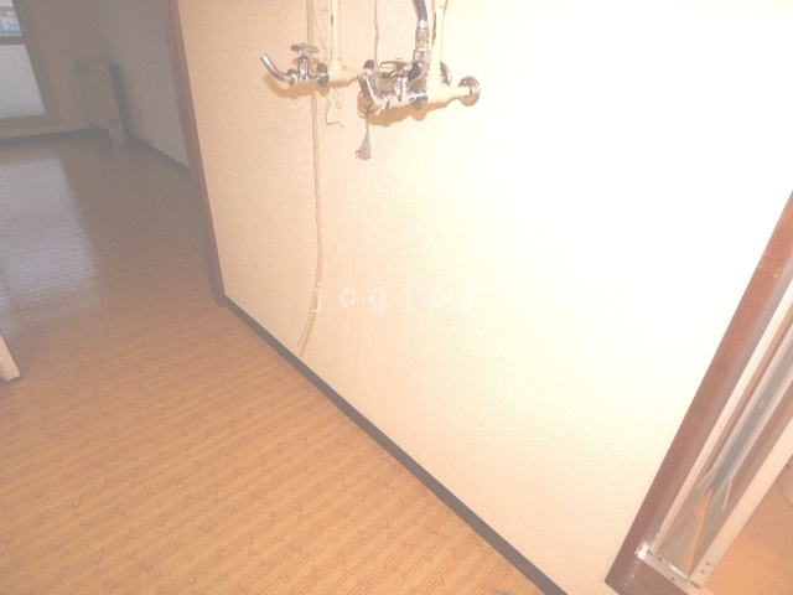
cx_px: 396
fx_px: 458
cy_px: 298
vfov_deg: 66.0
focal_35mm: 20
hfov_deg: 81.7
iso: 200
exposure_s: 1/60
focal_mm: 3.58
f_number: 2.8
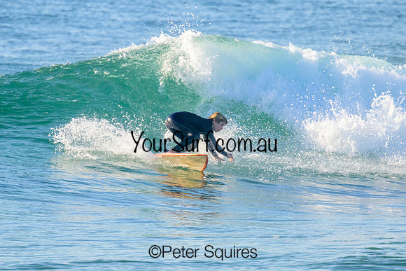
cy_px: 117
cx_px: 161
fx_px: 9517
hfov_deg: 2.4
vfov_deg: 1.6
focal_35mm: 844
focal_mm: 700
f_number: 11
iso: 1800
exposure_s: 1/2000
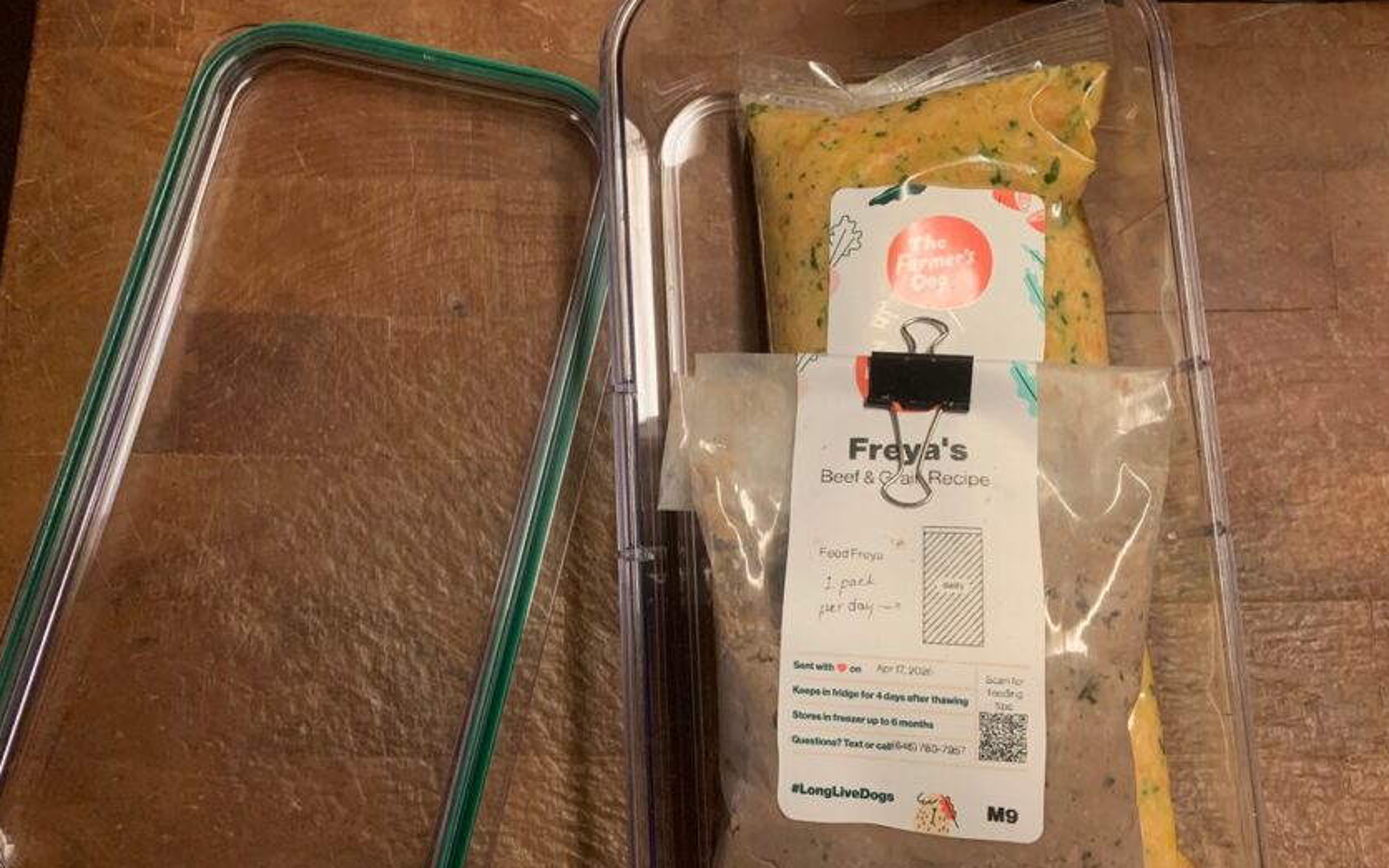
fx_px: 1060
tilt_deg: -78.7
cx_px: 703
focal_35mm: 28
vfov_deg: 44.5
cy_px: 472
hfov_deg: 66.5
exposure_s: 1/59
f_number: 1.8
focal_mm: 4.25
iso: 400
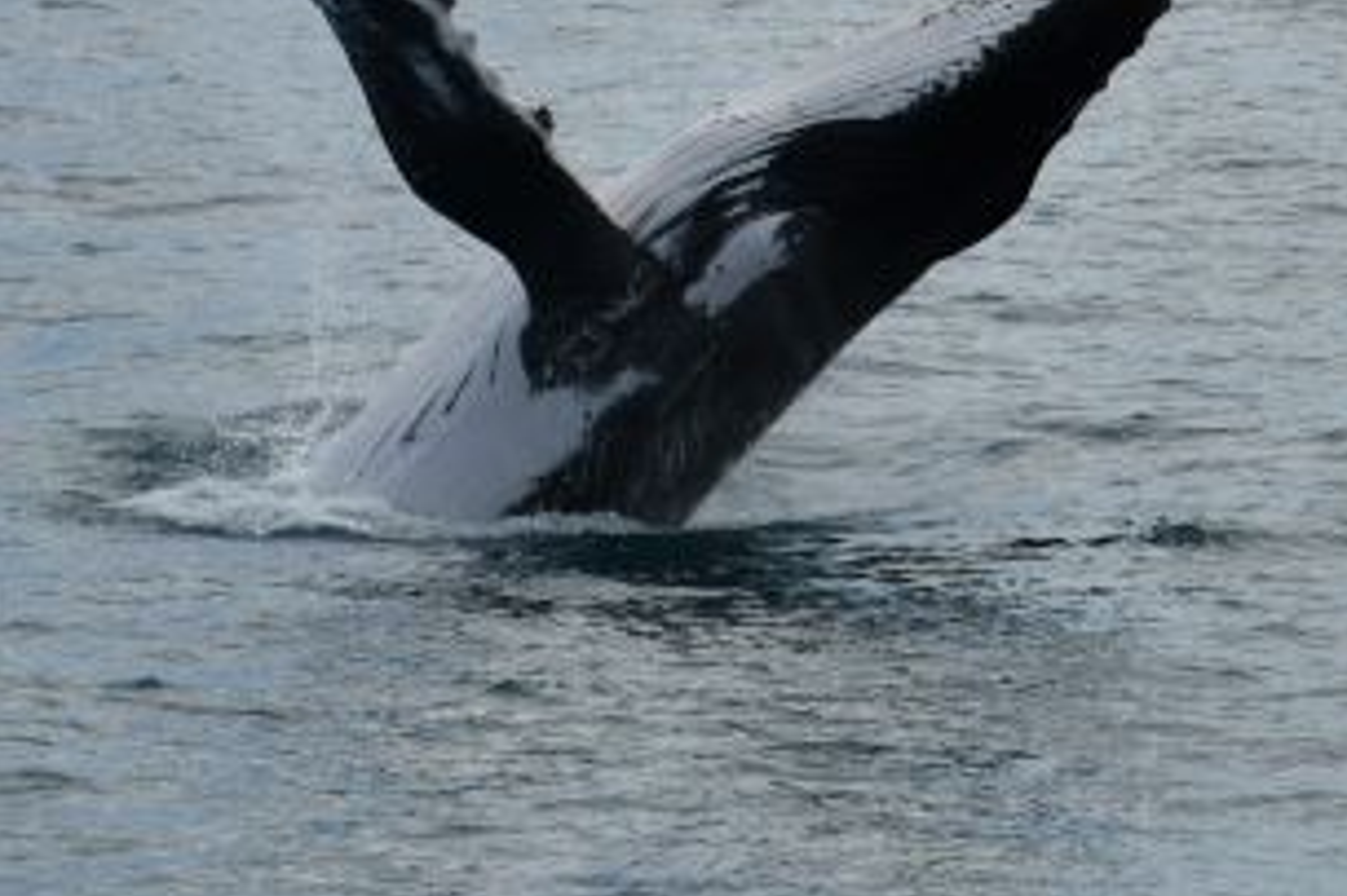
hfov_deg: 11.9
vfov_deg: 7.9
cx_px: 698
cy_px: 770
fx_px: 6469
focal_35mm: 173
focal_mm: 66
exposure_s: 1/8000
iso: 560
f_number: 5
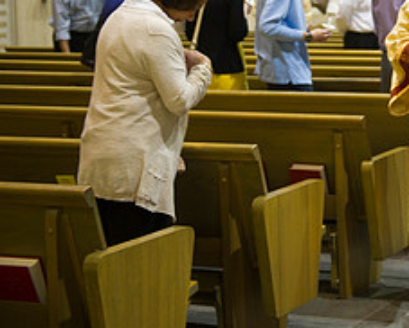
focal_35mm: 91
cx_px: 504
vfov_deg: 16.8
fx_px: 1102
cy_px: 54
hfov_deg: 19.6
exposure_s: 1/50
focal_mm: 38
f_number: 2.8
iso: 1000
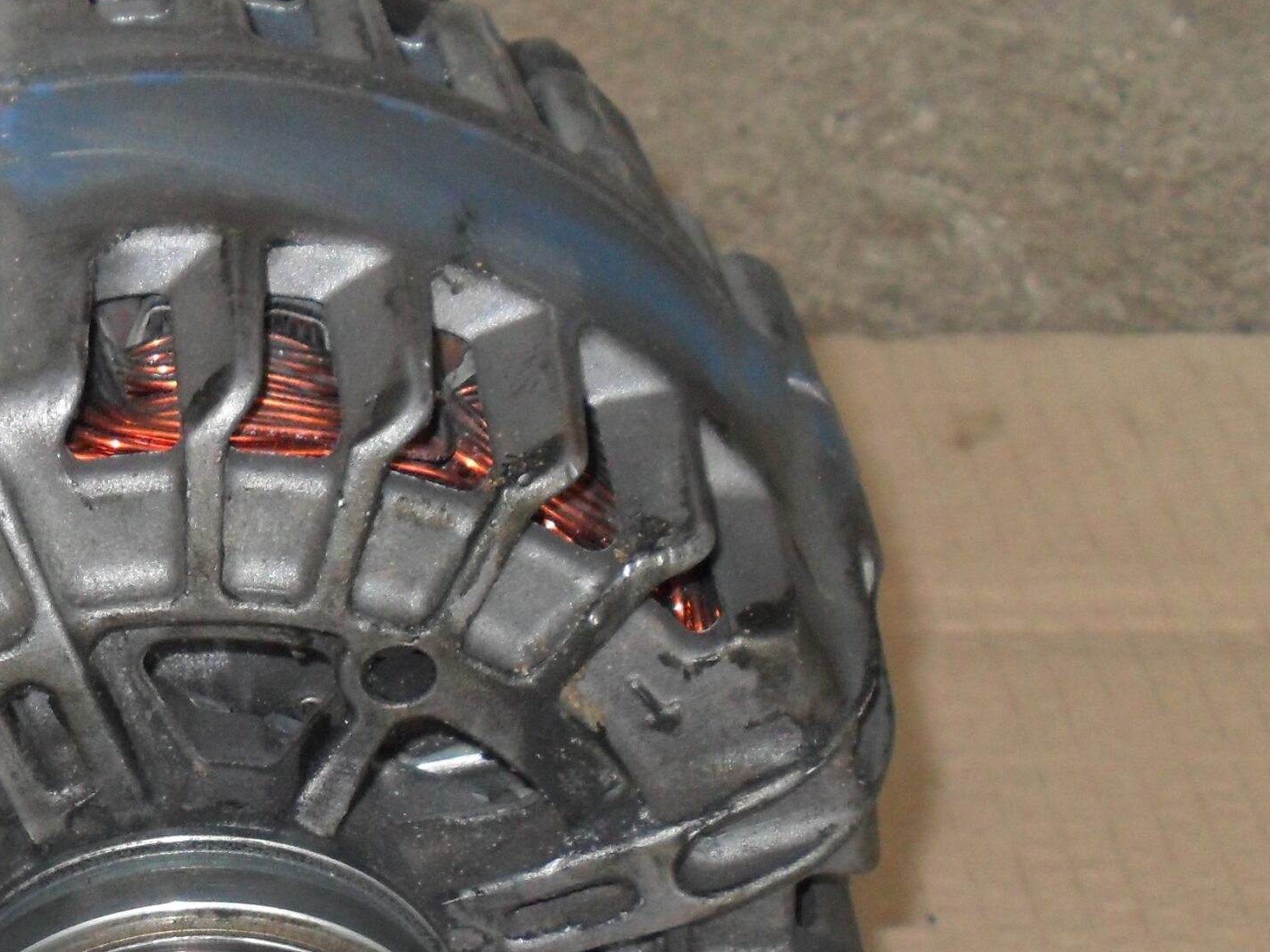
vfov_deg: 23.4
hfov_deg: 30.5
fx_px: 2275
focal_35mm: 62
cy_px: 714
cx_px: 258
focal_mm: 6.3
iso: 200
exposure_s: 1/45
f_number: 3
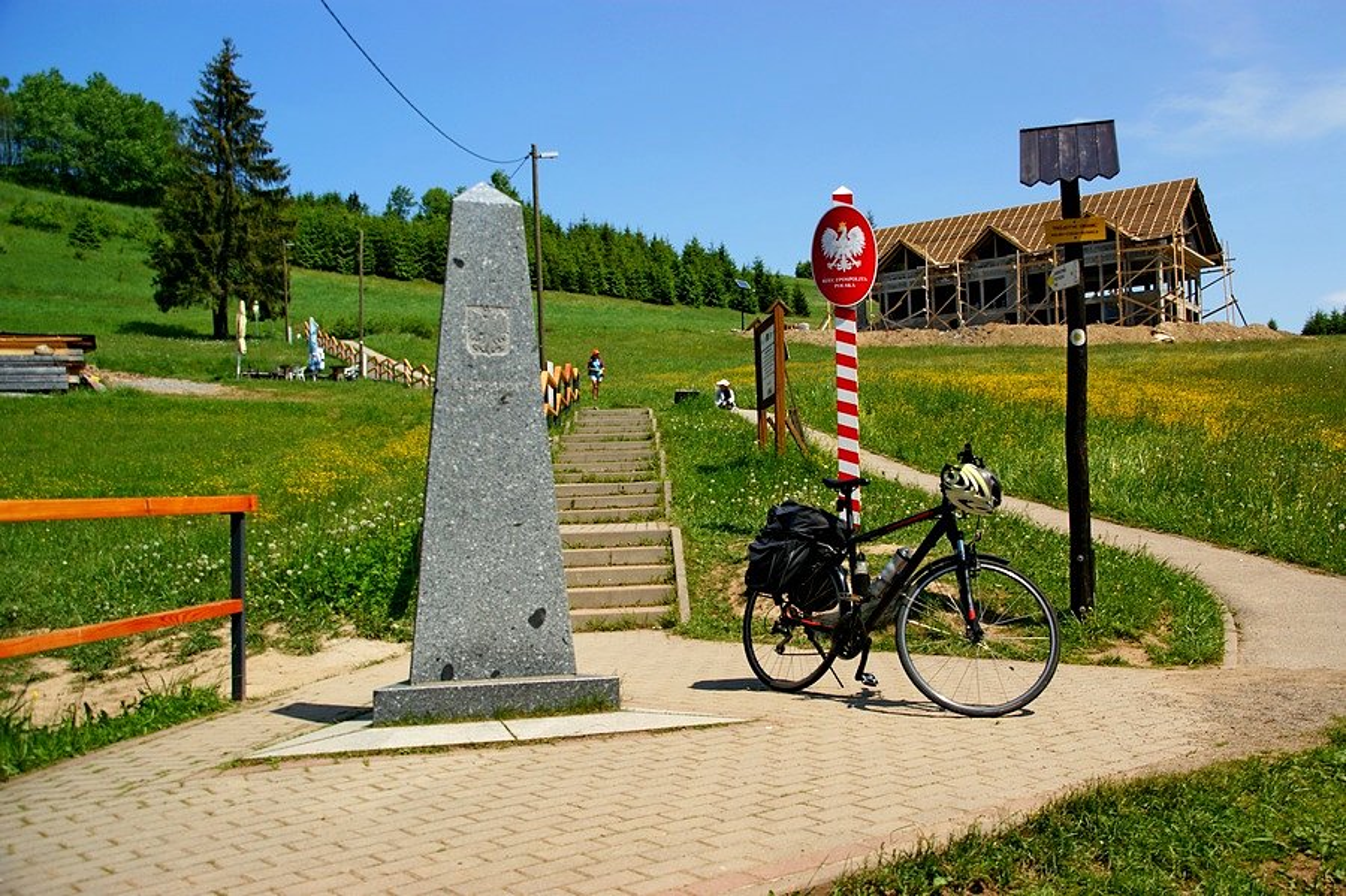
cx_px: 673
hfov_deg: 57.2
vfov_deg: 39.9
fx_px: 1233
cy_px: 448
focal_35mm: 33
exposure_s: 1/400
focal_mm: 22
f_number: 5.6
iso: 100
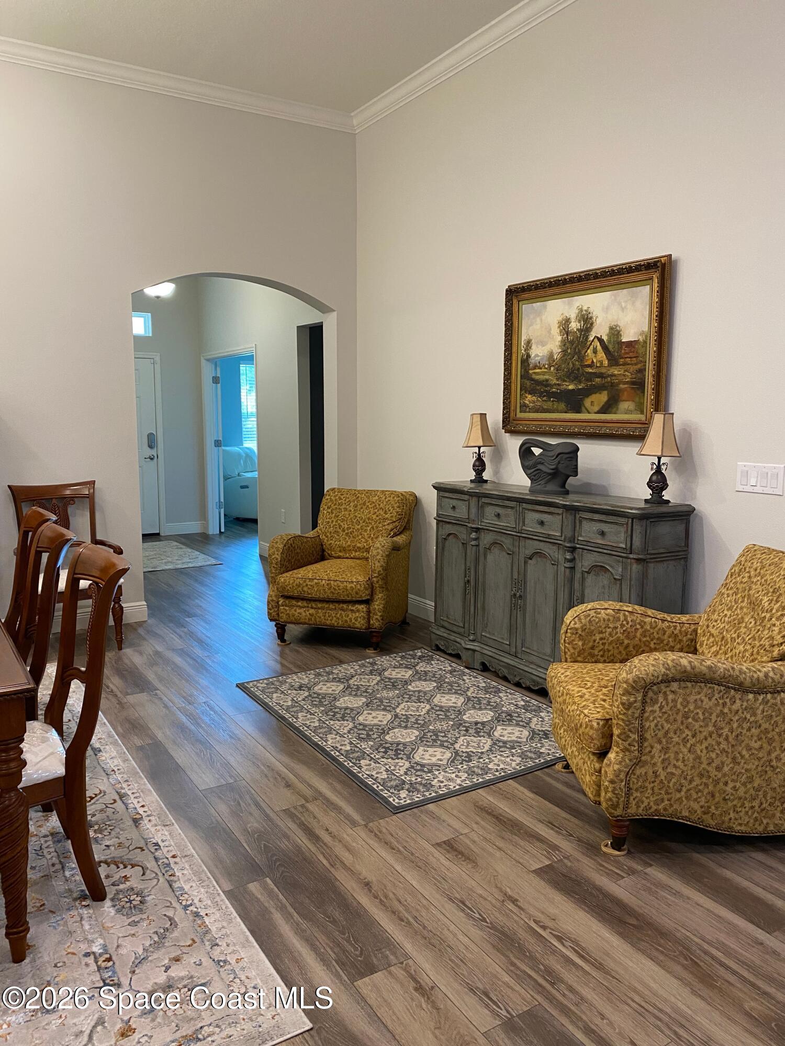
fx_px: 786
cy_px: 523
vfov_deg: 67.3
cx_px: 392
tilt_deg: -7.0
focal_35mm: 26
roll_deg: +0.5
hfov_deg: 53.1
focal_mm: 4.25
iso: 200
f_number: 1.8
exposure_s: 1/60
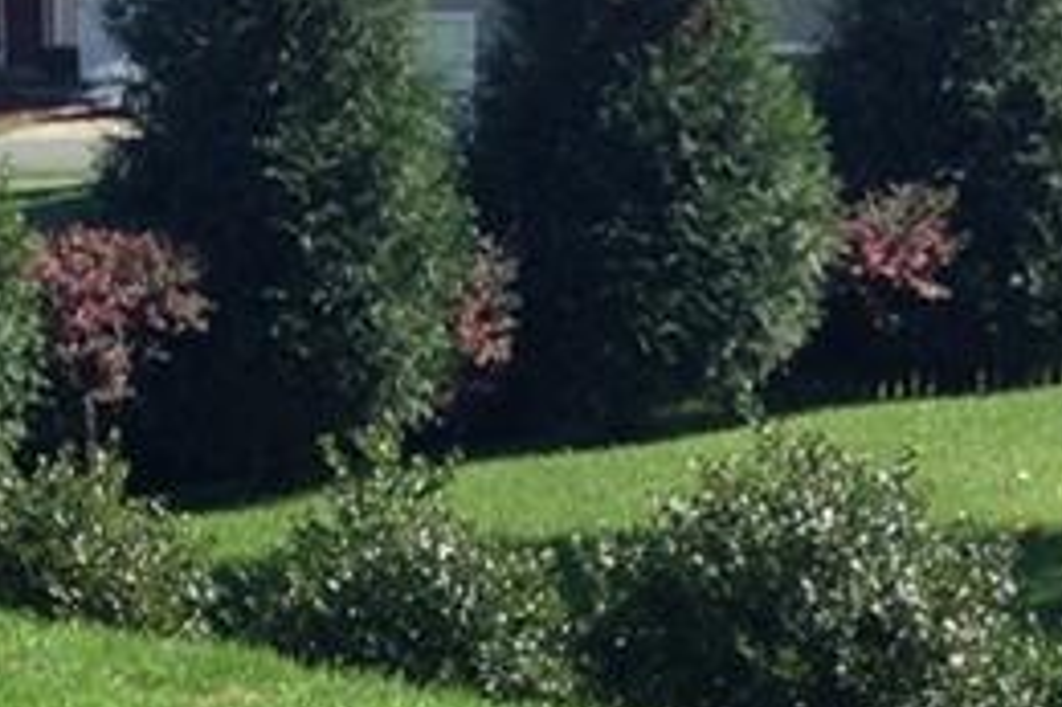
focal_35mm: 135
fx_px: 3980
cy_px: 928
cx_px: 147
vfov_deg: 9.9
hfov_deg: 15.1
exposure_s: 1/487
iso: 25
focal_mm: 3.3
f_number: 2.4
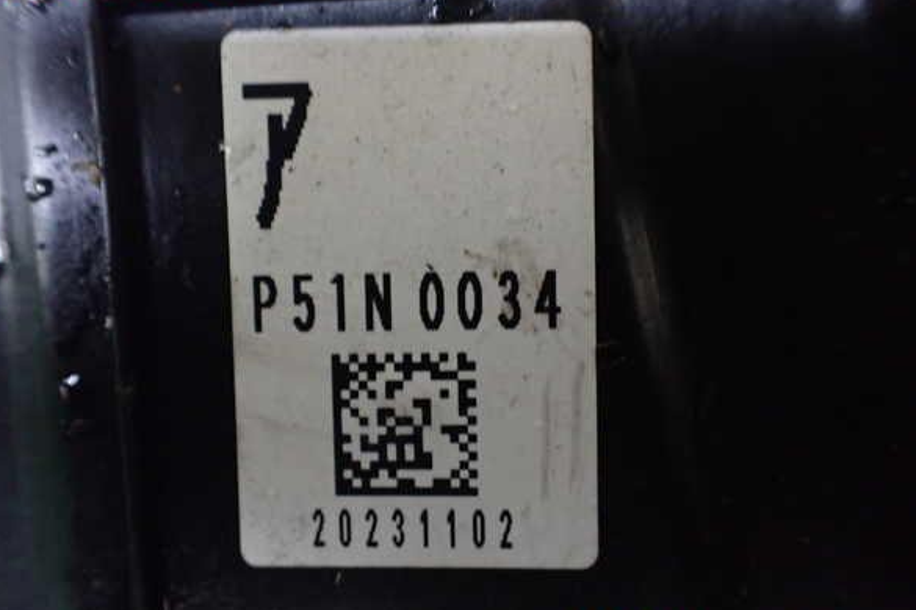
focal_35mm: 32
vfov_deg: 41.1
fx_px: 814
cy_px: 308
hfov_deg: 58.7
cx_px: 453
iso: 1000
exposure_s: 1/30
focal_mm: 5.4
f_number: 2.3
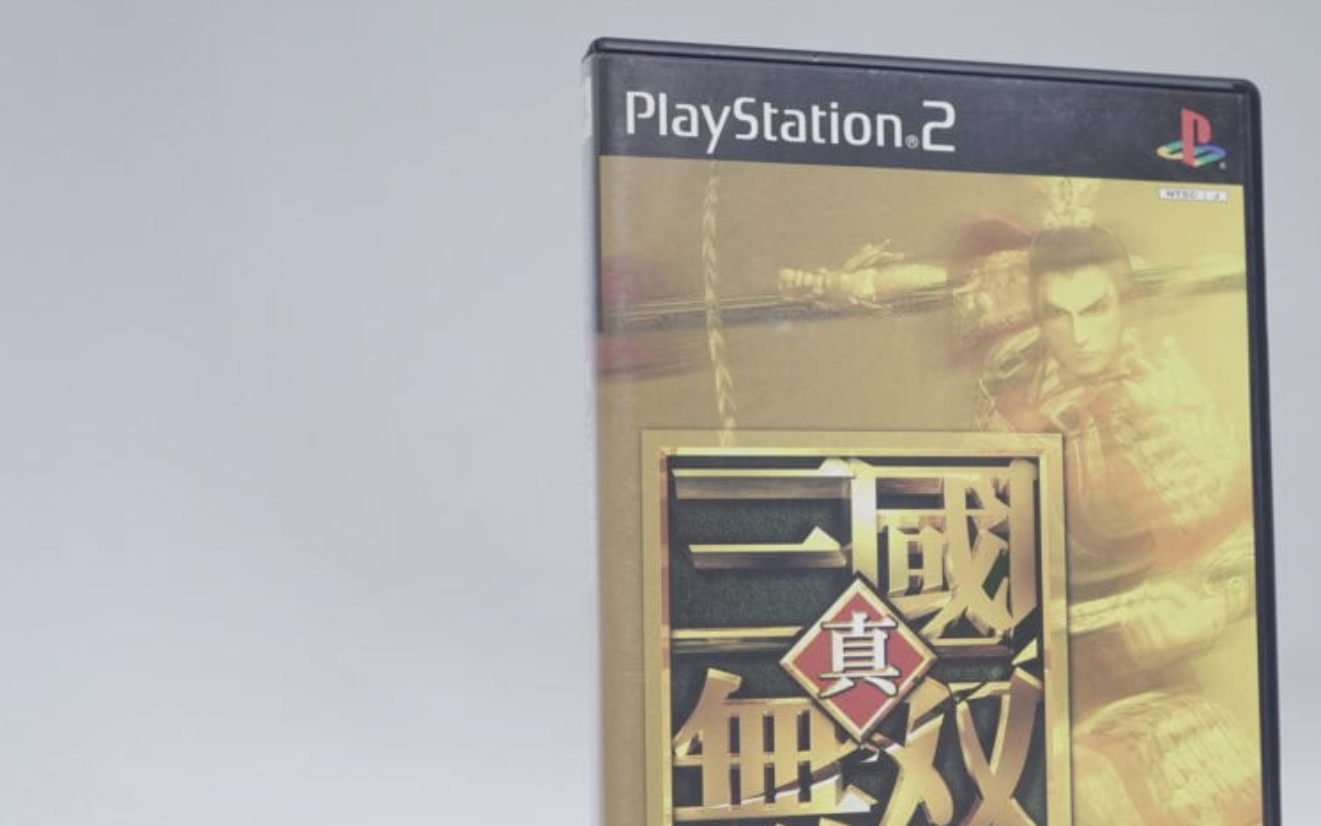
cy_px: 531
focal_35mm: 54
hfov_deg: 36.9
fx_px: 1944
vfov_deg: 23.9
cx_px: 932
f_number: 5.6
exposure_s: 1/25
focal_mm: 33
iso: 640
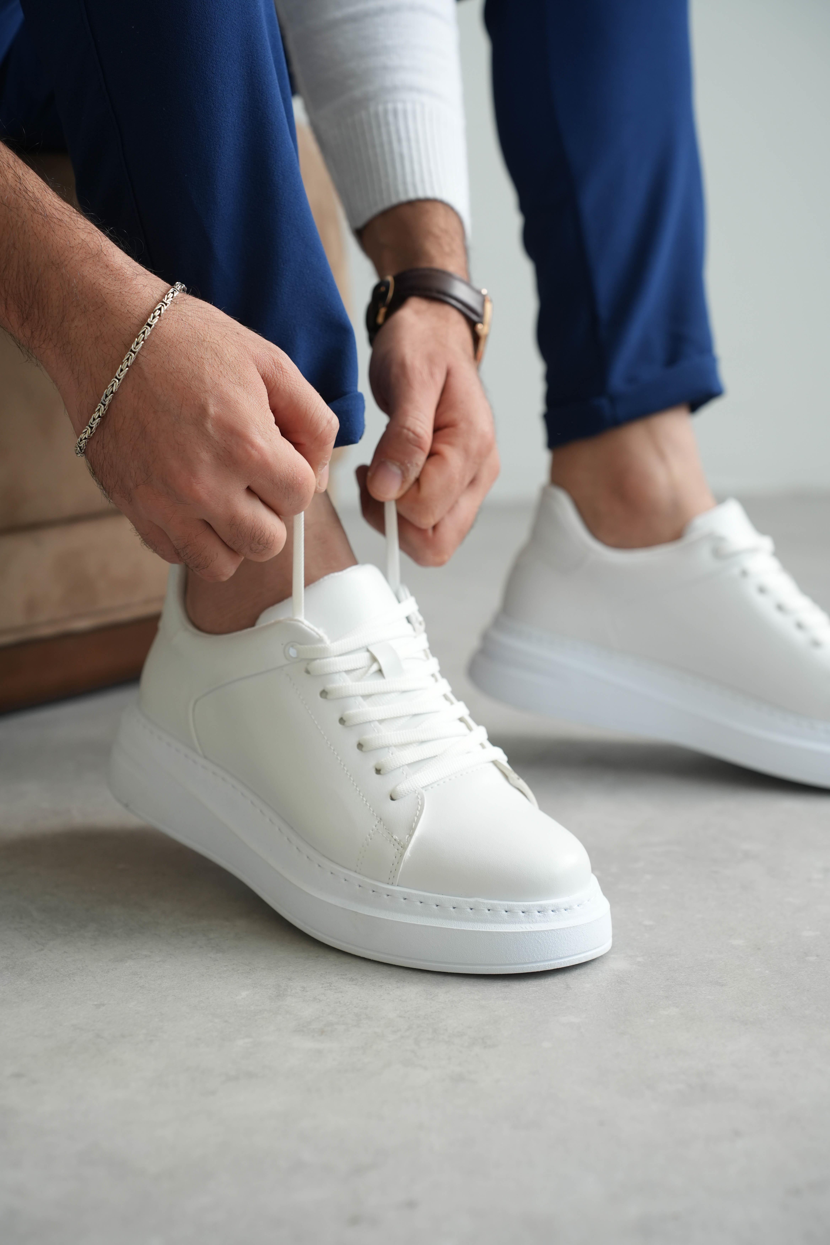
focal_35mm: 58
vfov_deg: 34.5
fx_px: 2006
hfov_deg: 23.4
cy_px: 622
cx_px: 415
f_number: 4
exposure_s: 1/200
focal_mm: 58
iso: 640
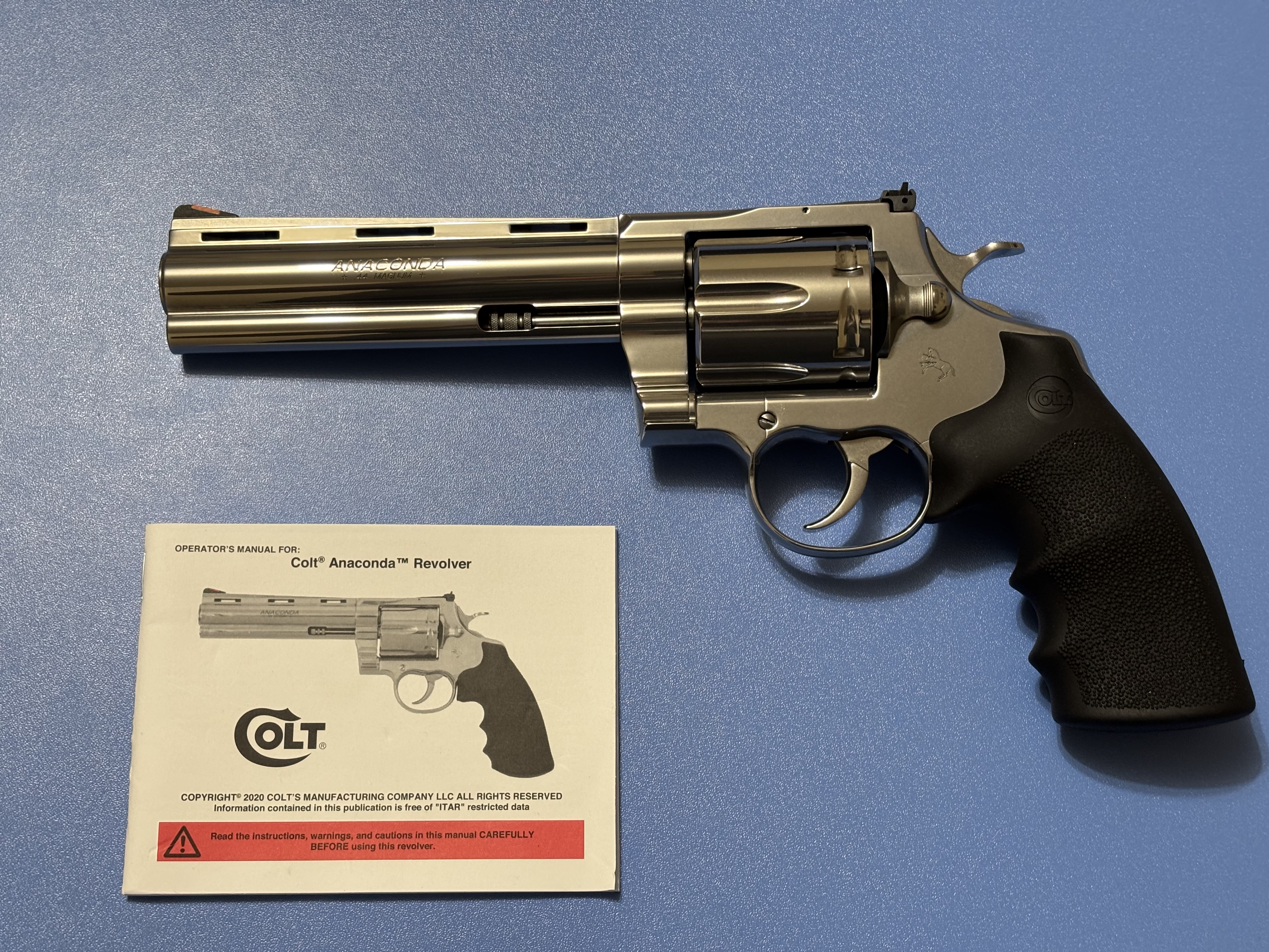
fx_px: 1906
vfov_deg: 28.0
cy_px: 476
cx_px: 634
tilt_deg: -73.8
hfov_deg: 36.8
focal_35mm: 52
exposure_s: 1/60
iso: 100
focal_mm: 5.96
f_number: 1.6
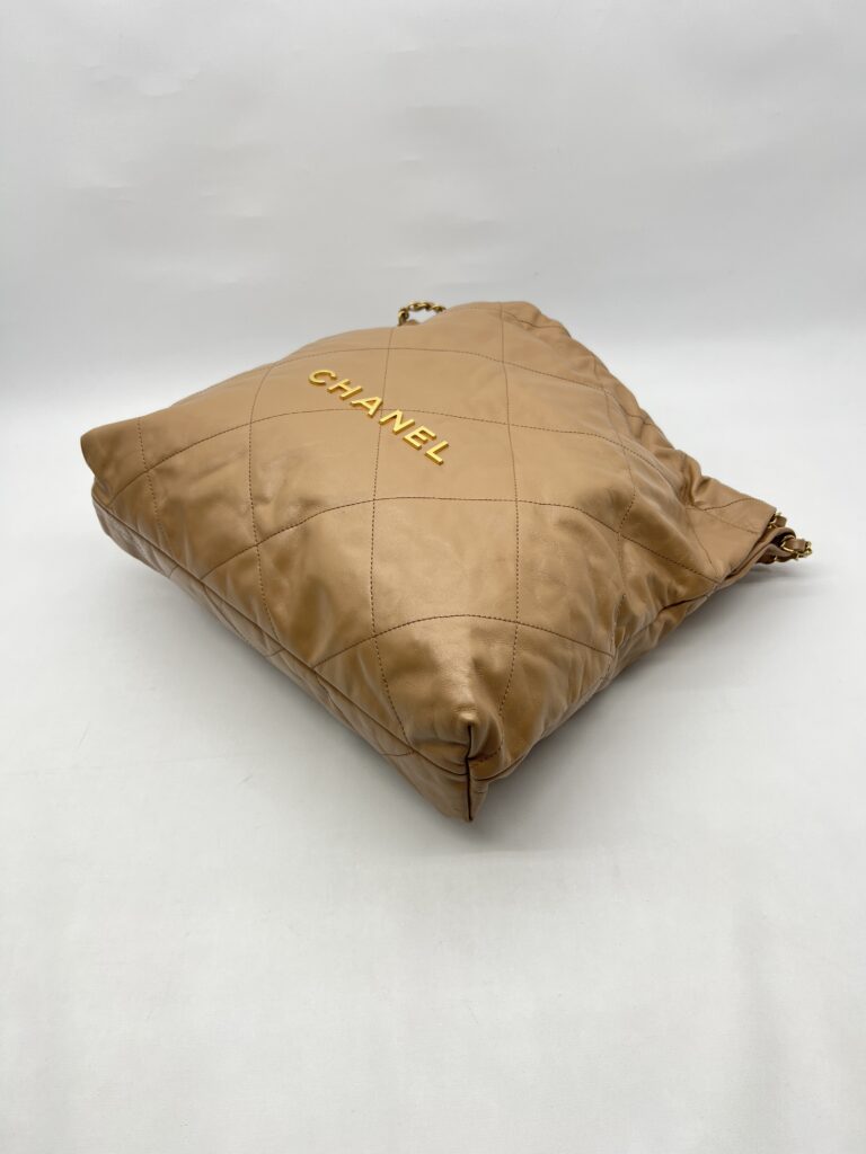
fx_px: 867
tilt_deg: -37.5
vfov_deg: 67.3
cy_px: 577
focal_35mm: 26
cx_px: 433
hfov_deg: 53.1
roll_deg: +3.8
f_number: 1.5
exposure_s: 1/117
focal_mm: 5.7
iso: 32
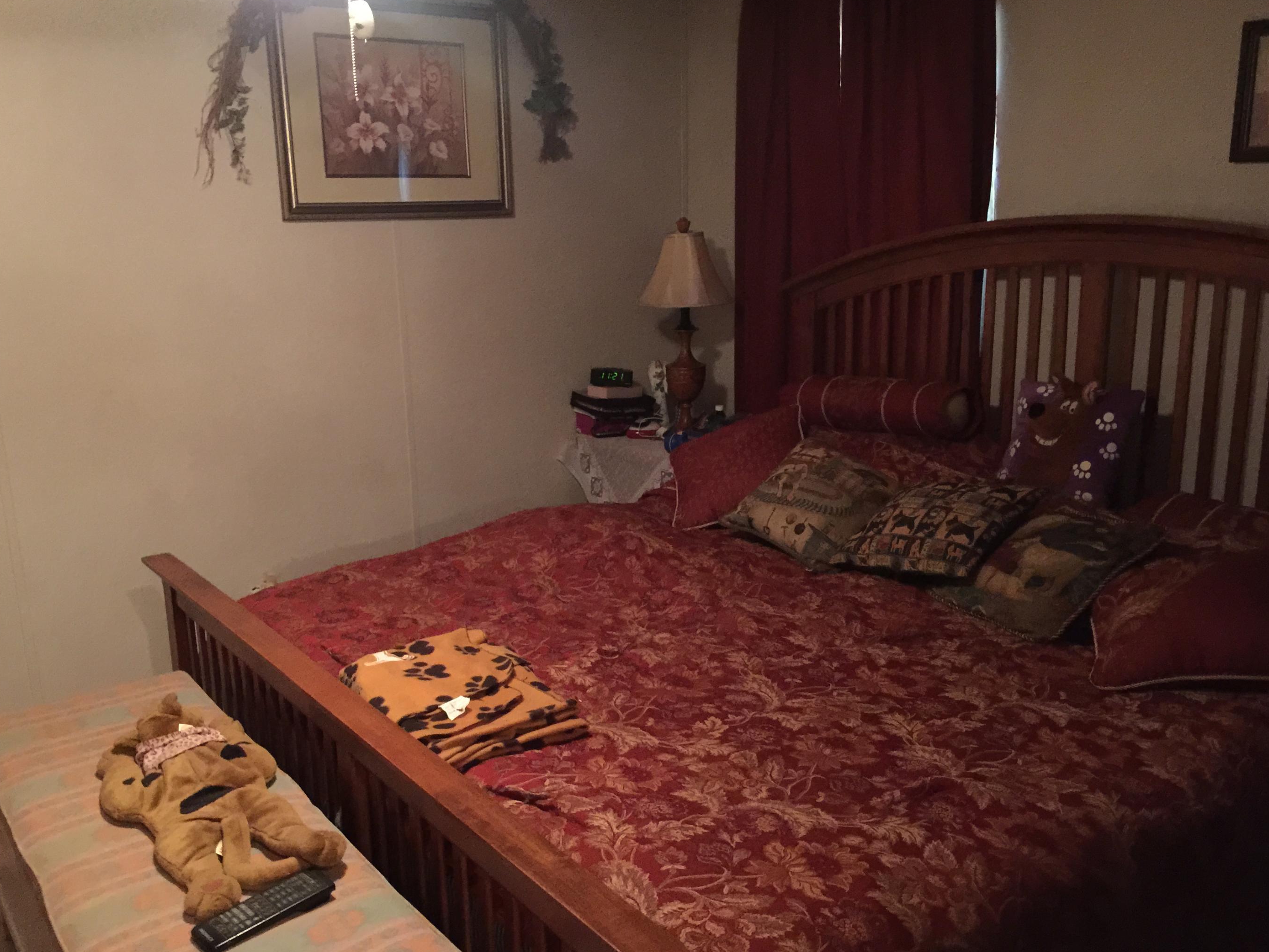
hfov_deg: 56.7
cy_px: 511
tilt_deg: -12.9
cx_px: 582
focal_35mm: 32
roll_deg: +0.0
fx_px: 1173
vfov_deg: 44.1
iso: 200
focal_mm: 4.15
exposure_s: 1/4
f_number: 2.2
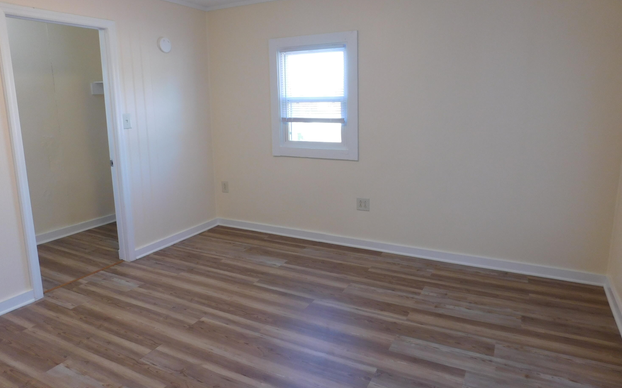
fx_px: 424
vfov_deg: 49.2
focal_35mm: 25
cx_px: 308
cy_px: 177
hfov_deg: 72.6
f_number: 3
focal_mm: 4
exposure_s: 1/30
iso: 125
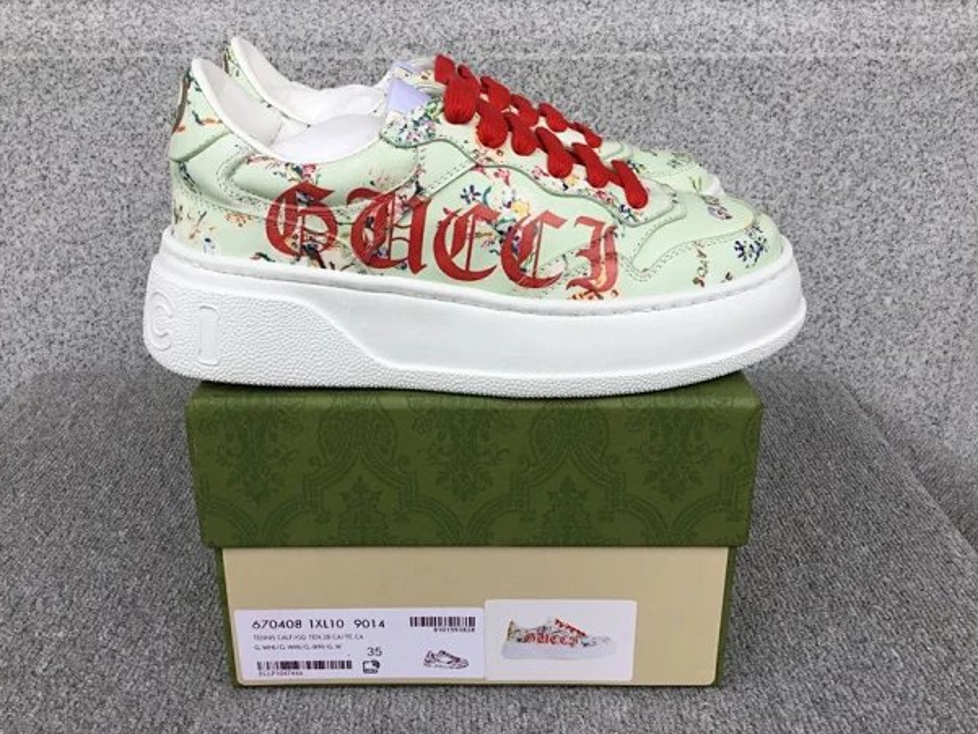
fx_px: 933
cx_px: 483
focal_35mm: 33
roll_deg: +0.4
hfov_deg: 55.3
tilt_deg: -21.4
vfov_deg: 43.0
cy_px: 355
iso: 25
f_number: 2.4
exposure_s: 1/248
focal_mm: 3.3
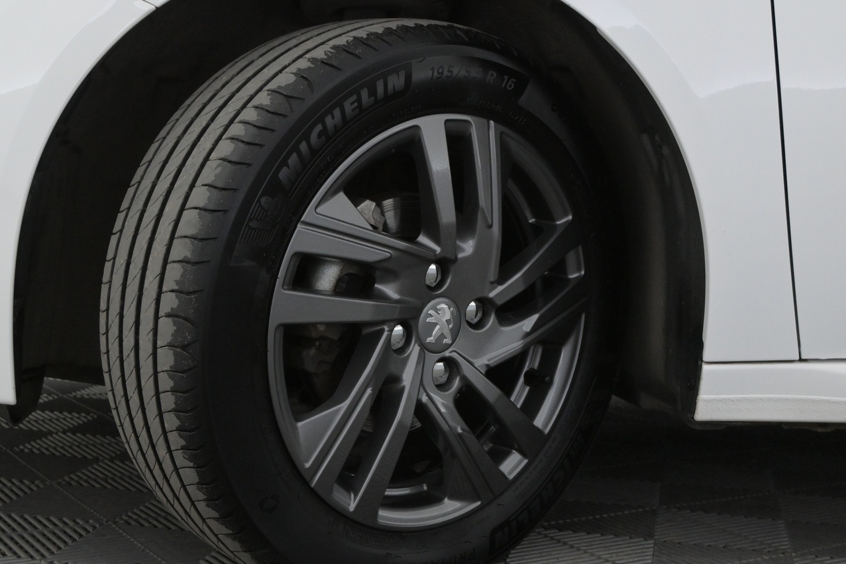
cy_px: 299
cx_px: 397
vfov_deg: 25.8
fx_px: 1230
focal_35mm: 52
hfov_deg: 38.0
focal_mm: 27.5
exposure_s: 1/125
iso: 2500
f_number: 5.6
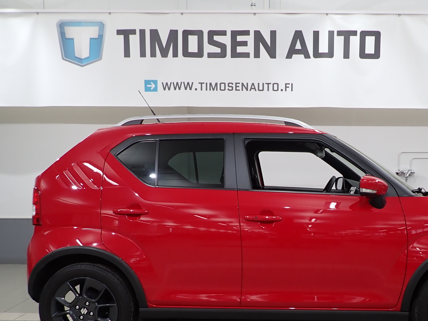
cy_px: 212
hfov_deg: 49.3
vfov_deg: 38.3
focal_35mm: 37
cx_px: 282
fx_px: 457
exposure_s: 1/60
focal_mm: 4.5
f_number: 2
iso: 125
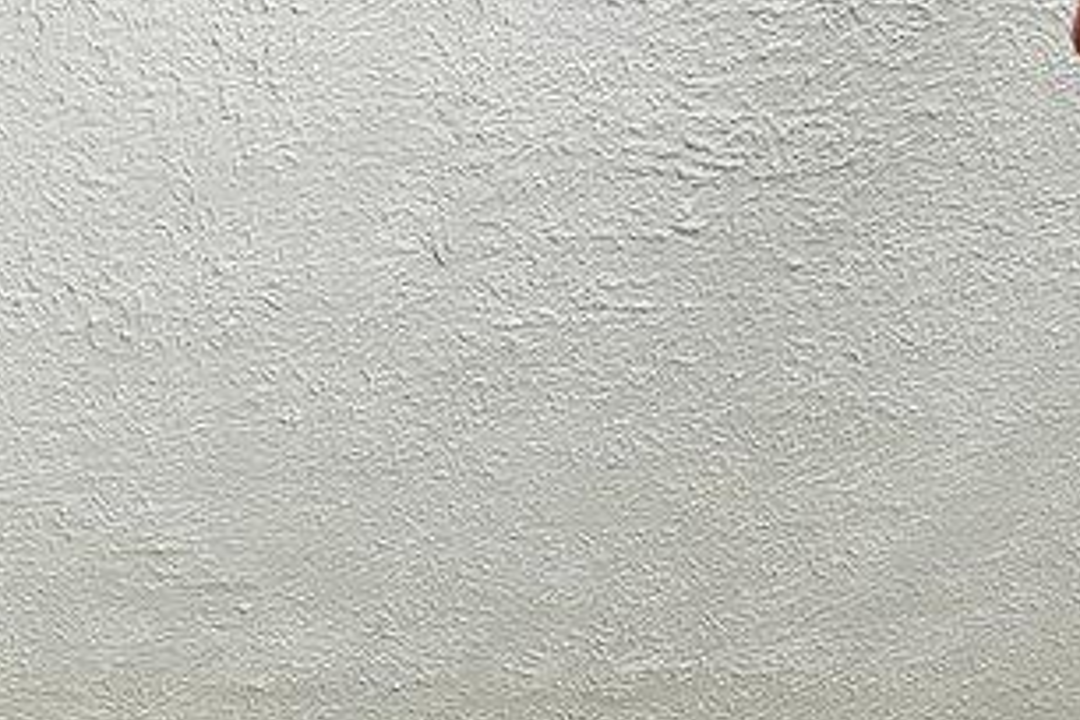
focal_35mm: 107
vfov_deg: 9.3
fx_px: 3210
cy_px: 2345
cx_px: -321
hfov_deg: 17.9
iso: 400
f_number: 8
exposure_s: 1/20
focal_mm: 16
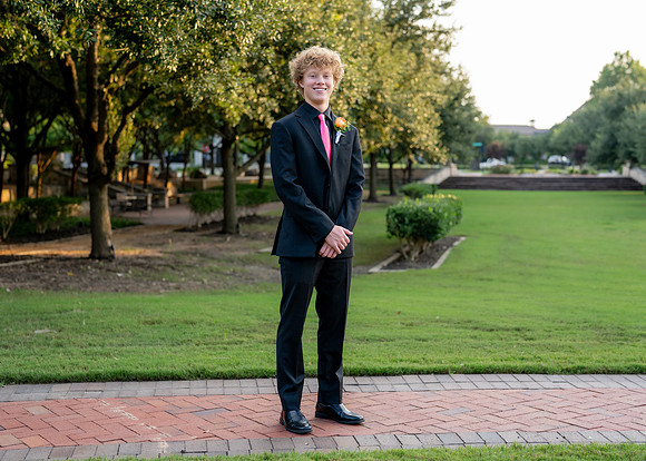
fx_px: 1022
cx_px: 325
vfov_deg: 25.4
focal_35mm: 56
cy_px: 222
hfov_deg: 35.1
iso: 320
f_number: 2.5
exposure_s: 1/400
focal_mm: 50
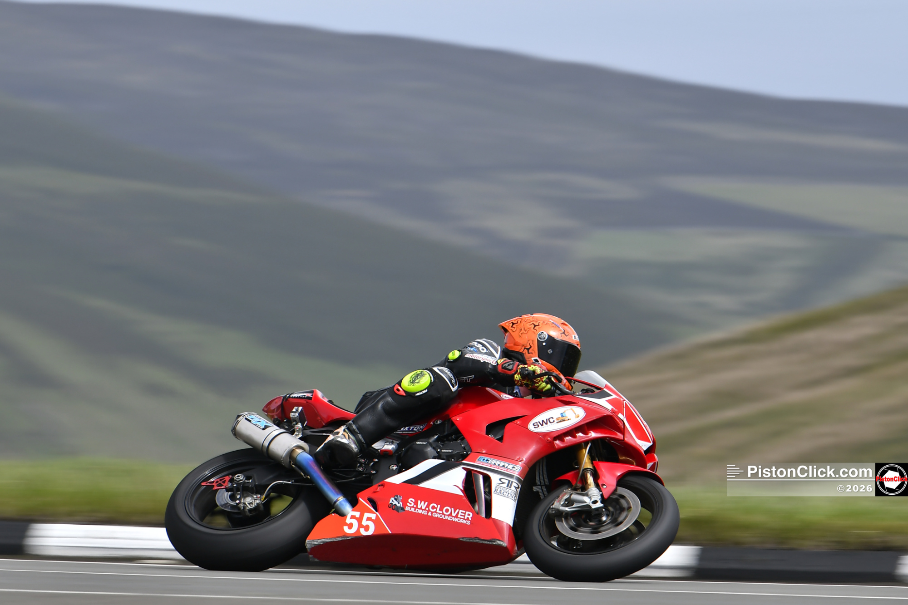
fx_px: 7565
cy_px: 302
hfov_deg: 6.9
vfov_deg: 4.6
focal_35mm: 300
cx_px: 454
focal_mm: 200
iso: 180
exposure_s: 1/250
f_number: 6.3
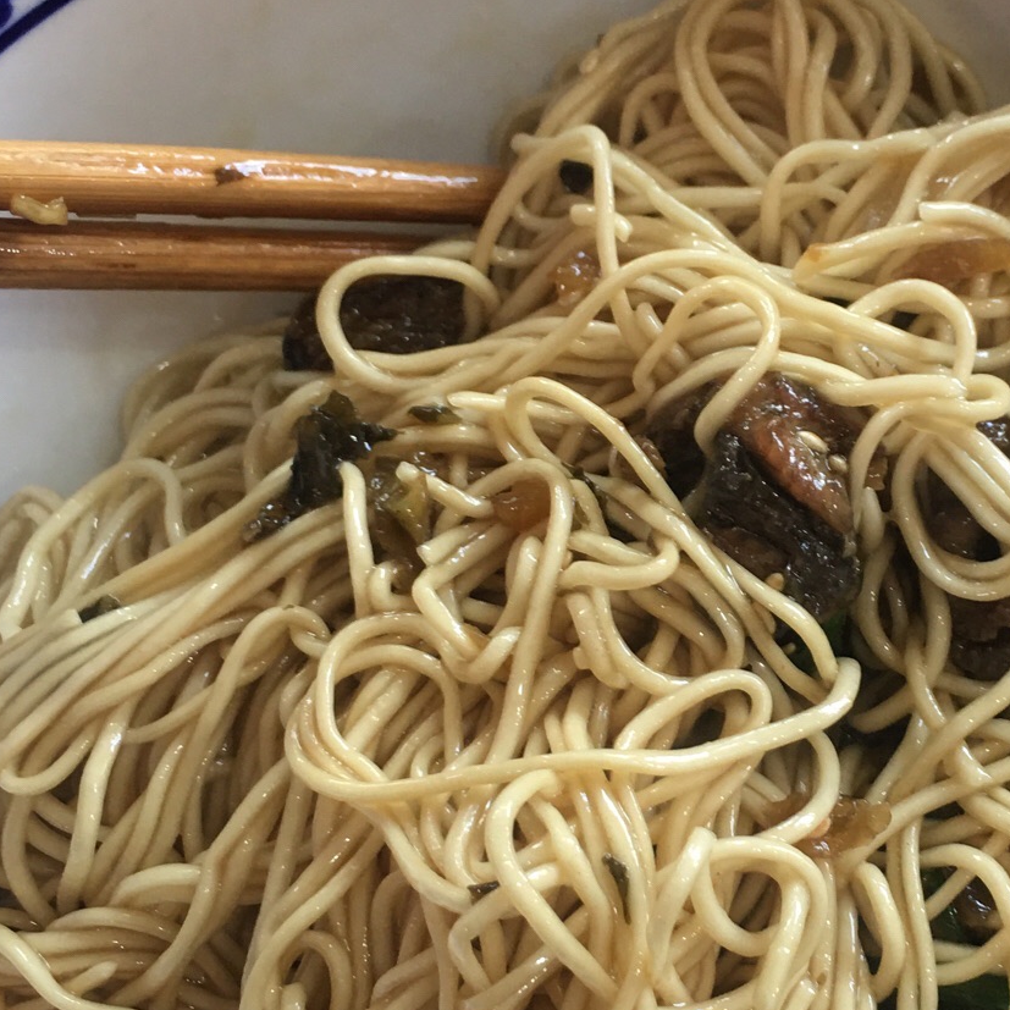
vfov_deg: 27.7
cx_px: 768
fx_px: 2047
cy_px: 491
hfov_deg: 27.3
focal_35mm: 62
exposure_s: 1/17
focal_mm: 4.15
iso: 32
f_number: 2.2
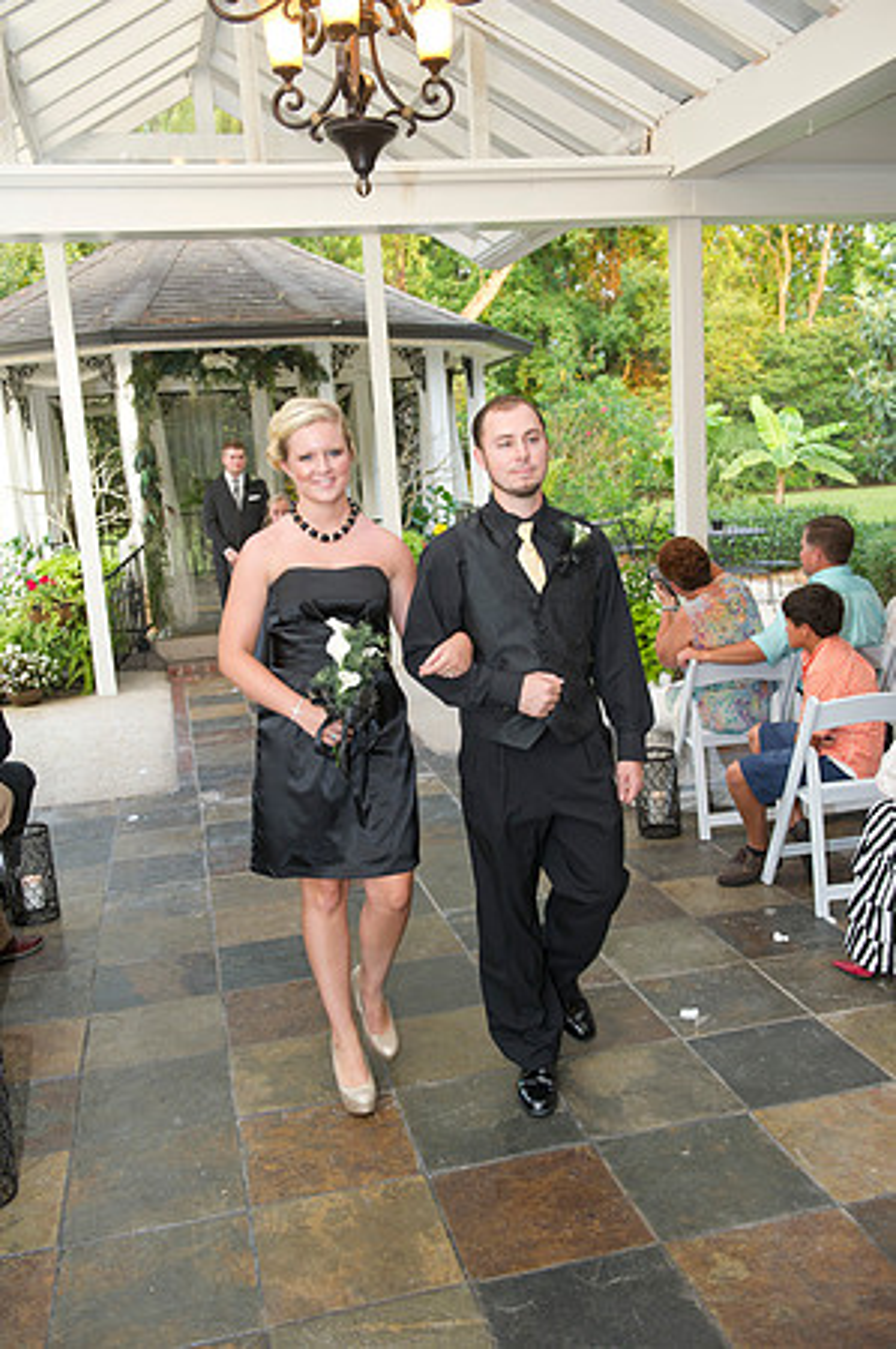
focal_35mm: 34
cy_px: 674
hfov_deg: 38.8
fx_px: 1272
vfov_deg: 55.8
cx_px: 448
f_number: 4
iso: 800
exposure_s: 1/125
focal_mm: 34
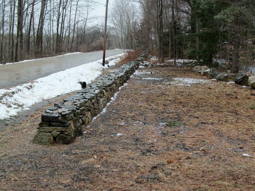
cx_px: 128
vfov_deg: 29.1
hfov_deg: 38.2
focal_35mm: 50
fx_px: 368
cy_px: 96
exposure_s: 1/80
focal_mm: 8.8
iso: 80
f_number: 3.8
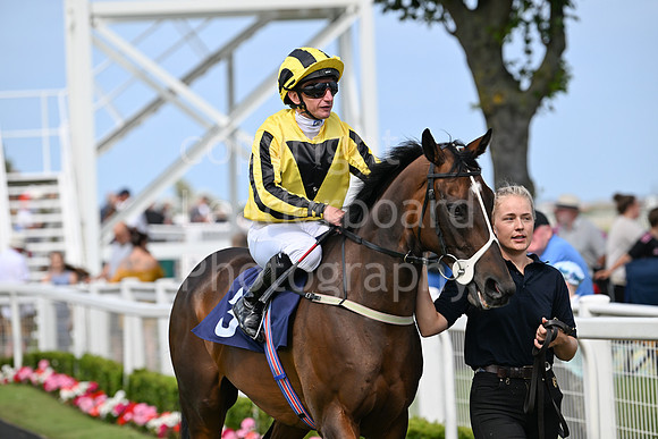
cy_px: 220
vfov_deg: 6.9
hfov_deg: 10.3
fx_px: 3656
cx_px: 329
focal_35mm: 200
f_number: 4.5
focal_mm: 200
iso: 400
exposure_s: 1/3200
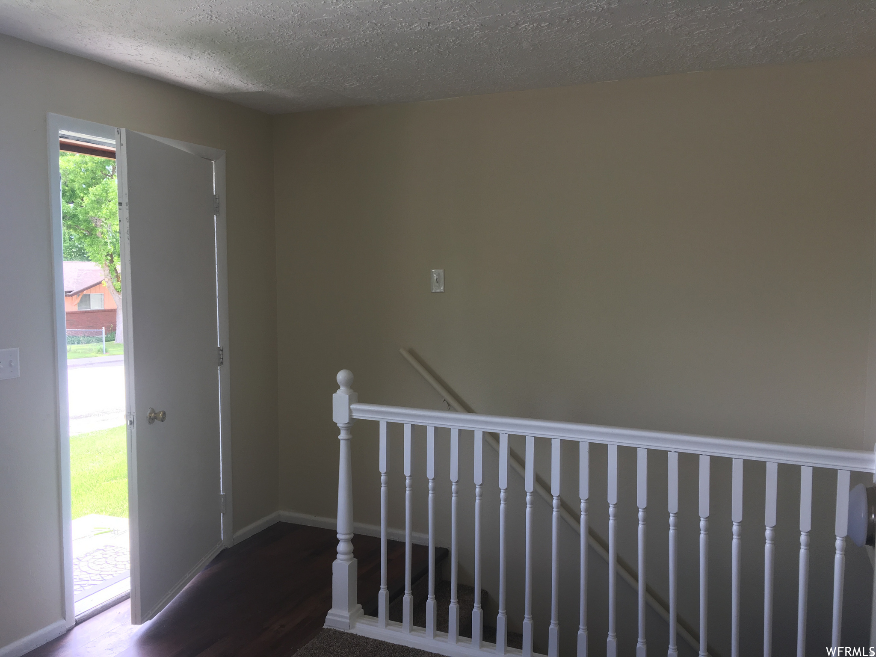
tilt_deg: -4.1
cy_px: 328
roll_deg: -0.1
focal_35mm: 29
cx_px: 438
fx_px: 734
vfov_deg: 48.2
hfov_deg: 61.7
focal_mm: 4.15
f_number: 2.2
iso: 25
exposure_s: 1/60
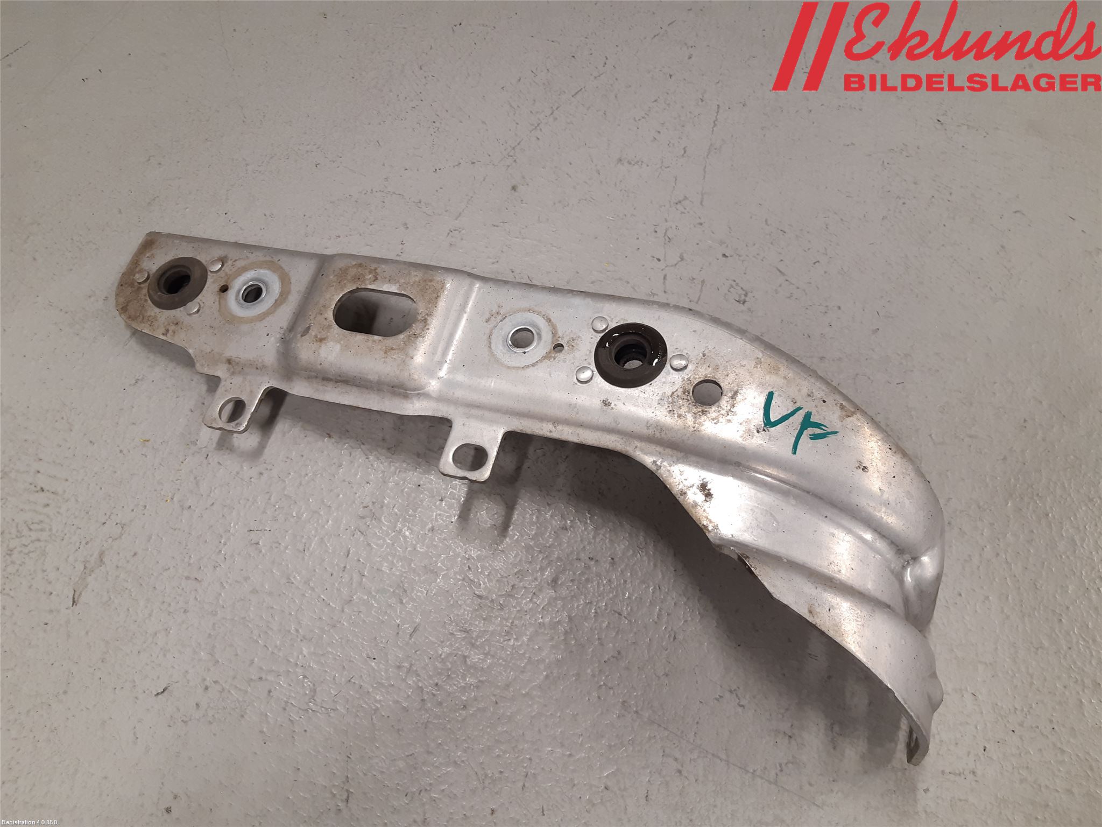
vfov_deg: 53.1
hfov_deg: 67.3
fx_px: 828
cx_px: 551
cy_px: 414
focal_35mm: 26
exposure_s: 1/50
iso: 80
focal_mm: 3.93
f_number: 1.7
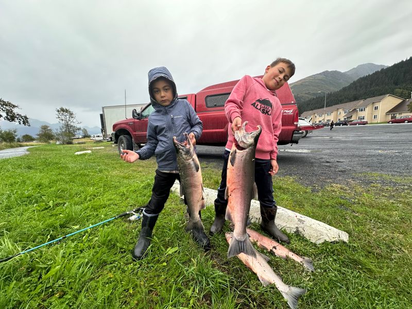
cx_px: 206
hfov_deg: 102.1
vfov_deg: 85.7
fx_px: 167
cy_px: 154
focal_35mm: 14
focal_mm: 2.22
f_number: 2.2
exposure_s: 1/99
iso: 100
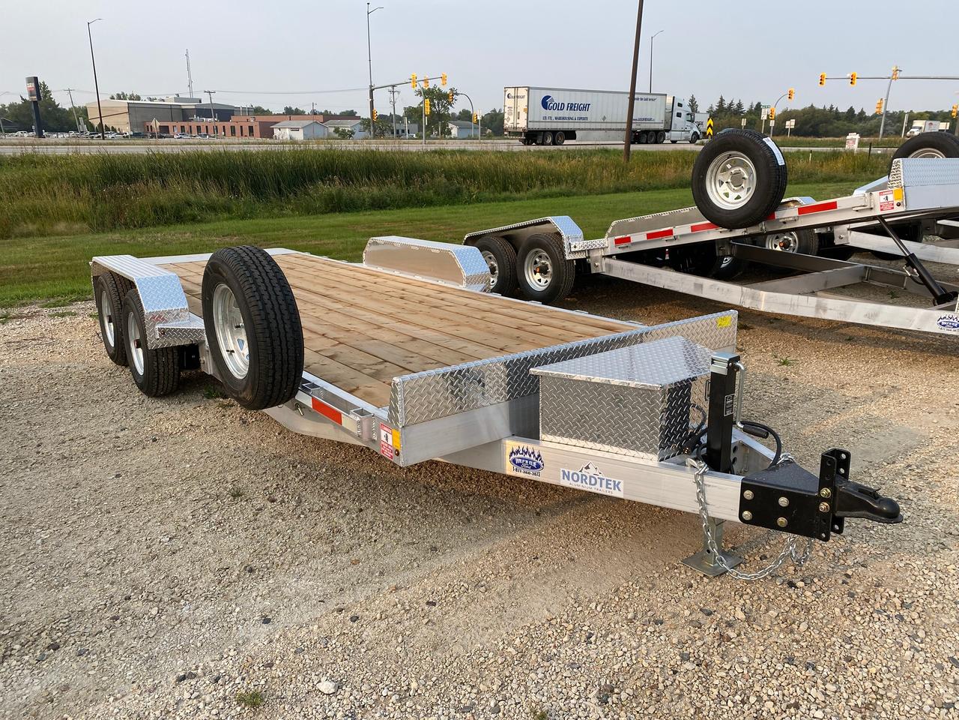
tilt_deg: -17.1
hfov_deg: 67.3
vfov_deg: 53.1
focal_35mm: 26
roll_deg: -0.2
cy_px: 360
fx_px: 720
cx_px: 480
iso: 32
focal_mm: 4.25
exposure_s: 1/1272
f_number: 1.8
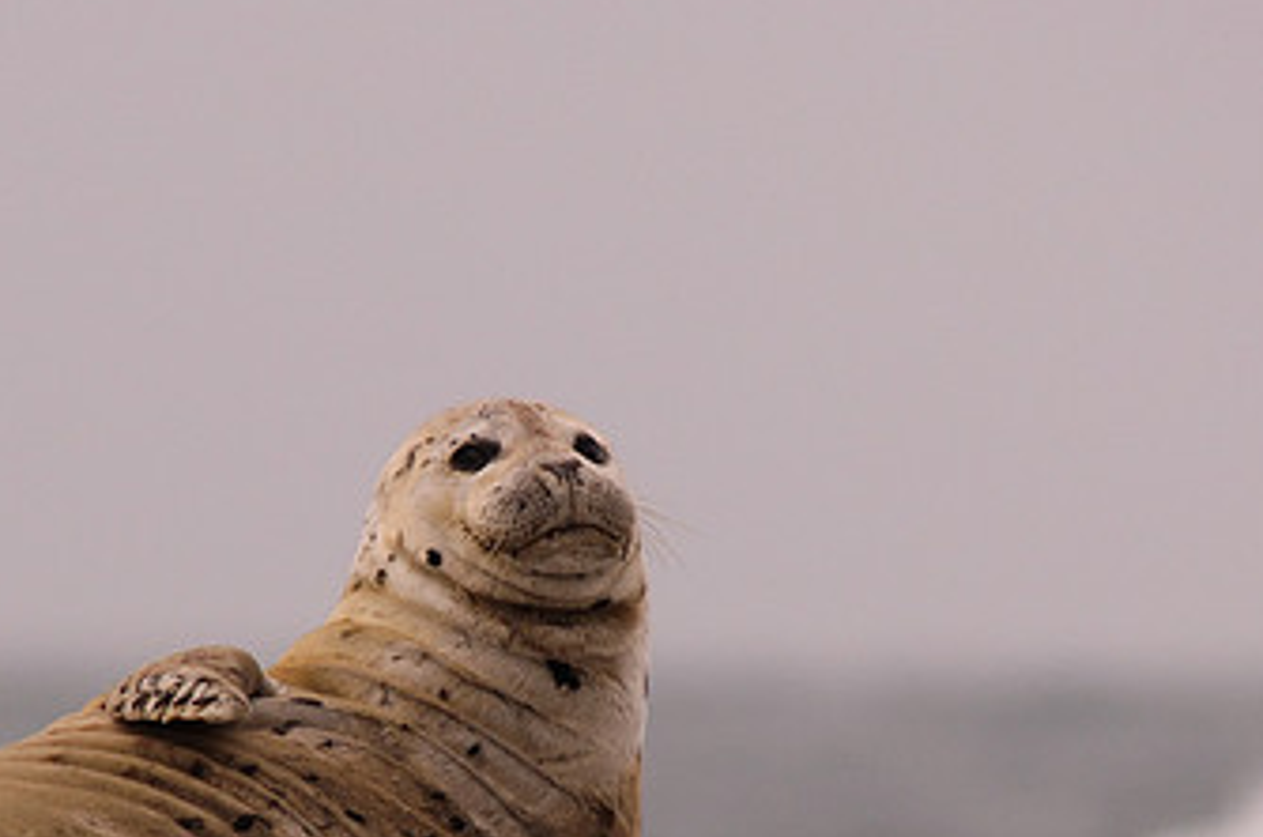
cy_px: 696
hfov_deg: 2.0
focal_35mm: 1039
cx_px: 513
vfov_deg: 1.3
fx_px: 36382
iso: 400
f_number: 8
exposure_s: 1/800
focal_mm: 400
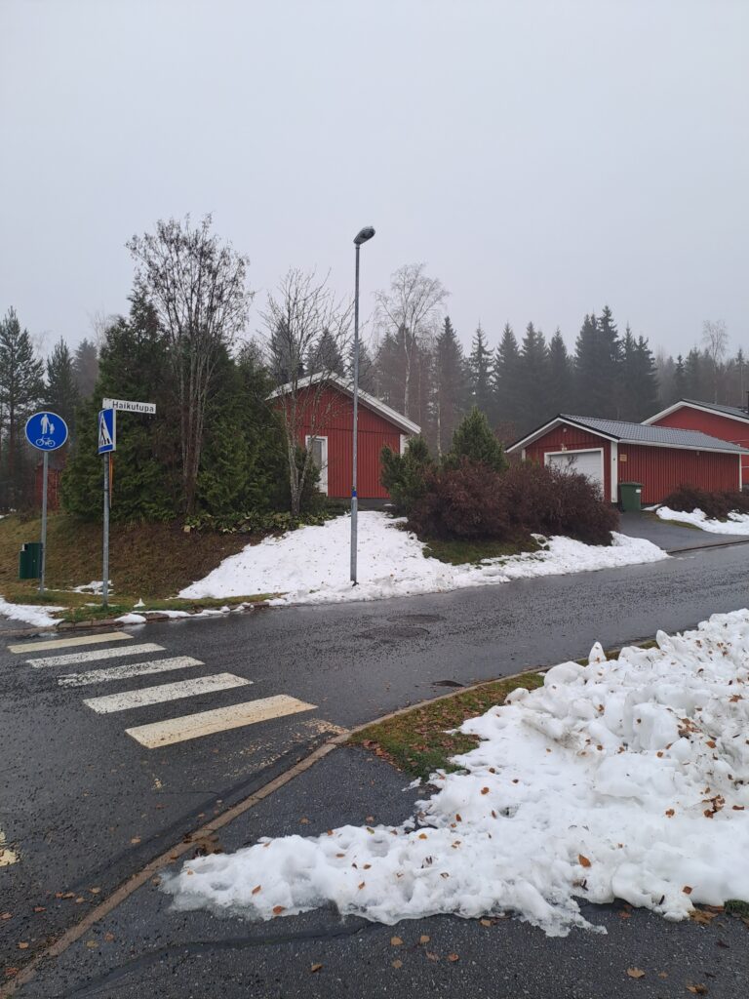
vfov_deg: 69.4
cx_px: 374
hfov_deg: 54.9
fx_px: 721
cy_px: 500
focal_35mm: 25
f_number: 1.8
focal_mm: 4.65
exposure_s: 1/100
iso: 40
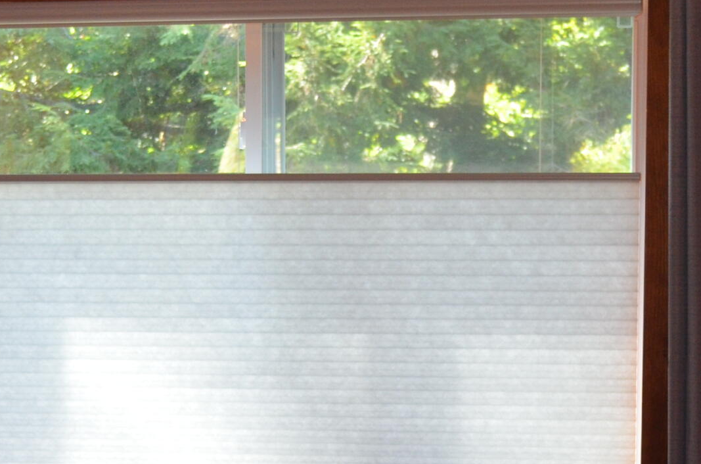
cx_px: 198
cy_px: 508
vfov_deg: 10.0
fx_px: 2622
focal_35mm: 135
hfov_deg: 15.2
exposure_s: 1/60
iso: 900
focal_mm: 32
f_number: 4.8
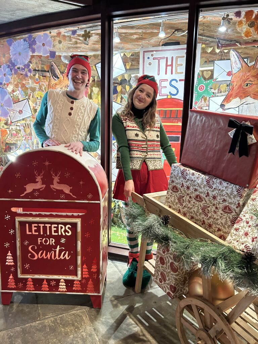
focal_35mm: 26
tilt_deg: -9.9
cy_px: 172
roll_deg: -1.3
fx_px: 258
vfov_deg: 67.3
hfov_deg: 53.1
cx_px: 129
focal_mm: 5.7
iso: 500
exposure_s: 1/50
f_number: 1.5
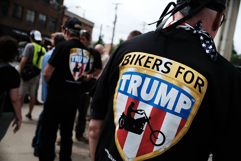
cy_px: 80
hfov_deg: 54.4
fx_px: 234
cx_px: 120
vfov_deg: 37.9
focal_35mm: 35
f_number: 4
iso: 200
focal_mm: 23
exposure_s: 1/750
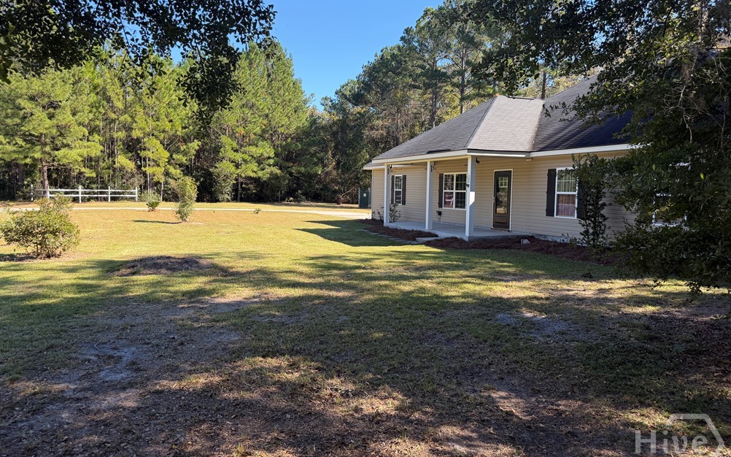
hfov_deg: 70.4
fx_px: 518
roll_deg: -1.5
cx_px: 362
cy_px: 220
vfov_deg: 47.6
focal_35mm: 26
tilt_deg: -4.0
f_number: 1.78
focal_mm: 6.76
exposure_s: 1/1139
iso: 100
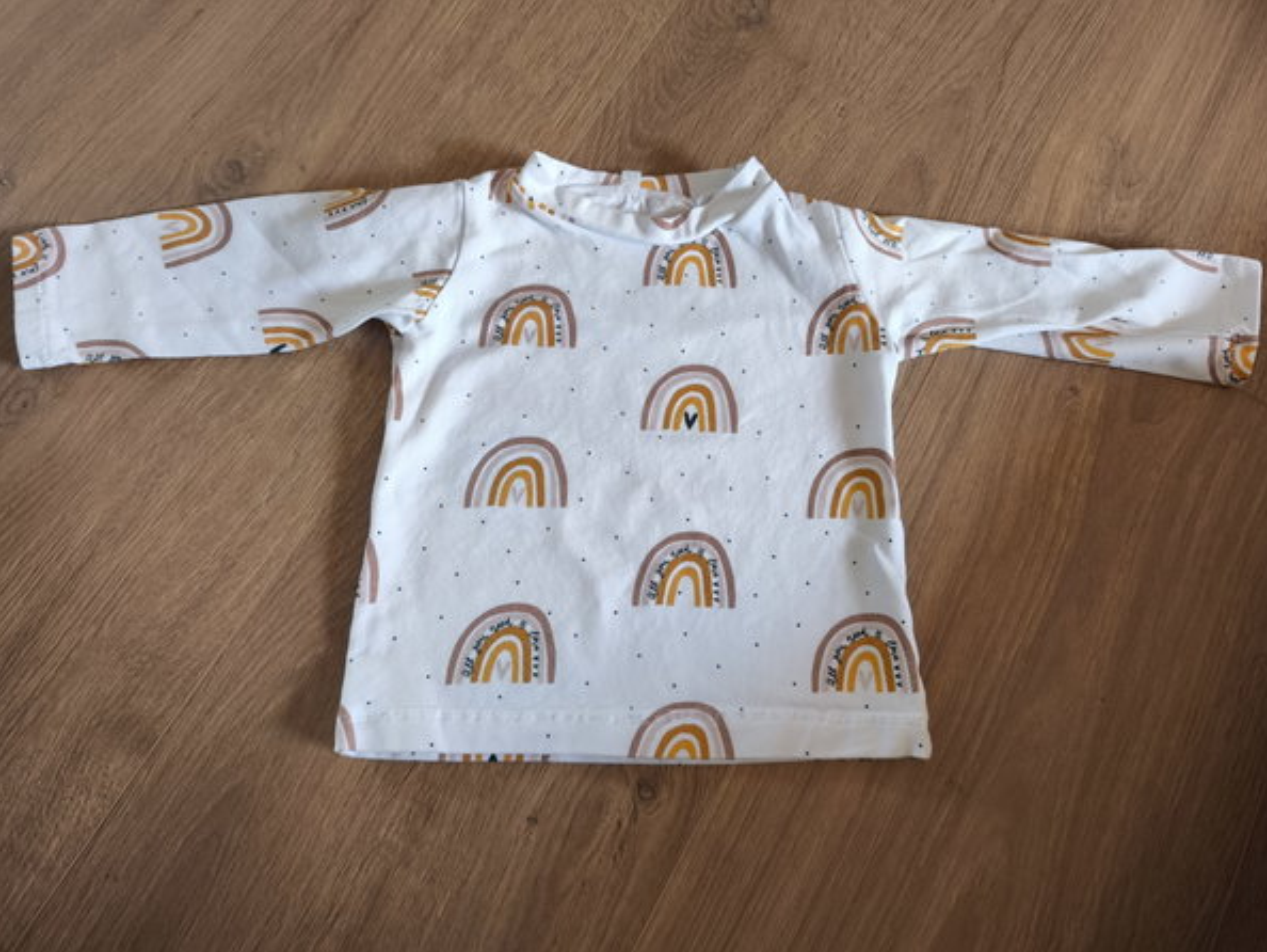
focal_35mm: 24
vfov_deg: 56.8
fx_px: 879
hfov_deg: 71.6
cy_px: 460
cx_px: 653
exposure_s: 1/50
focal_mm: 6.57
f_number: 1.6
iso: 640
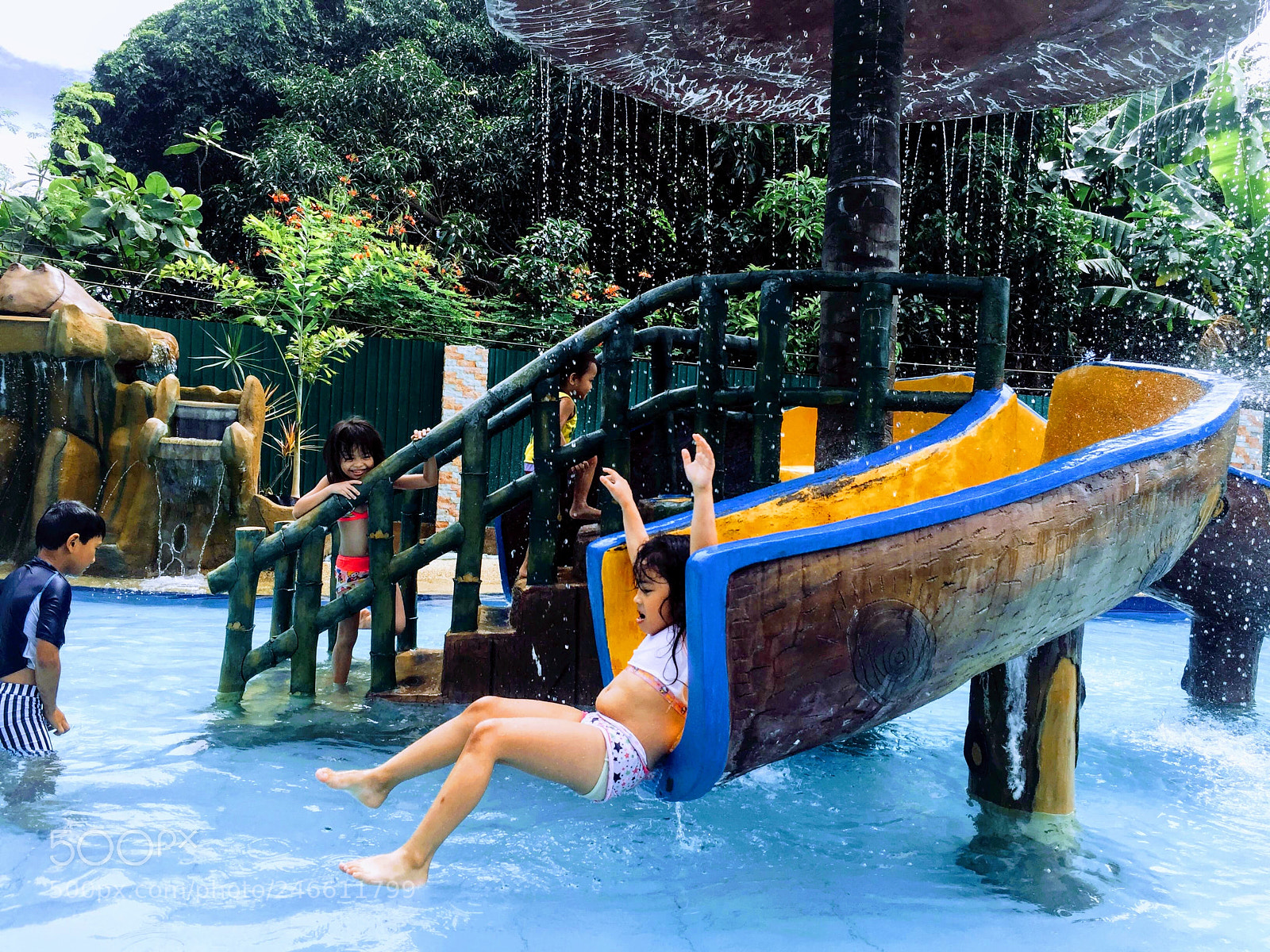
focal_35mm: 29
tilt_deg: +3.7
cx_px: 635
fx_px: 1064
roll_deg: -3.0
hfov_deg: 61.7
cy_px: 476
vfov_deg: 48.2
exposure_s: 1/879
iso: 32
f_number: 2.2
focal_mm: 4.15
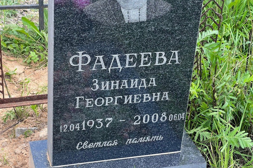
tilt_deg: -33.0
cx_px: 126
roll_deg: -1.0
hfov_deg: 25.1
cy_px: 86
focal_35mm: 81
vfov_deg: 16.8
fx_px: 569
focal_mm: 9
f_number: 2.8
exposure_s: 1/99
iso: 32
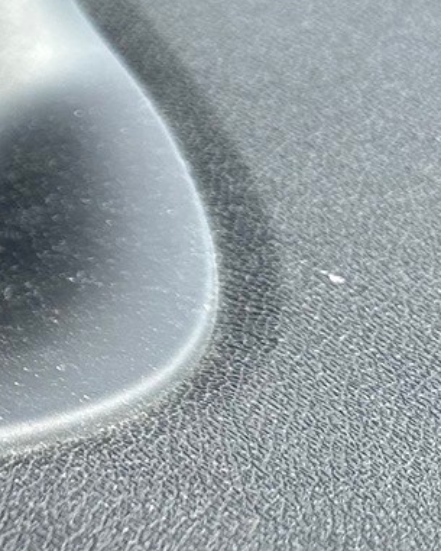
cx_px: -752
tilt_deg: -10.1
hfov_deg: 10.1
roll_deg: -0.8
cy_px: -27
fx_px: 2022
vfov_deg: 15.2
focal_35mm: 124
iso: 80
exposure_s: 1/785
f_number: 1.78
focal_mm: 6.86
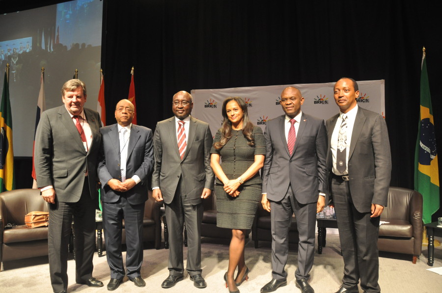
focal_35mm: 27
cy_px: 146
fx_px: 331
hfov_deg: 67.5
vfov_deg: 47.8
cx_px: 221
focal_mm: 18
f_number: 3.5
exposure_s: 1/40
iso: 800
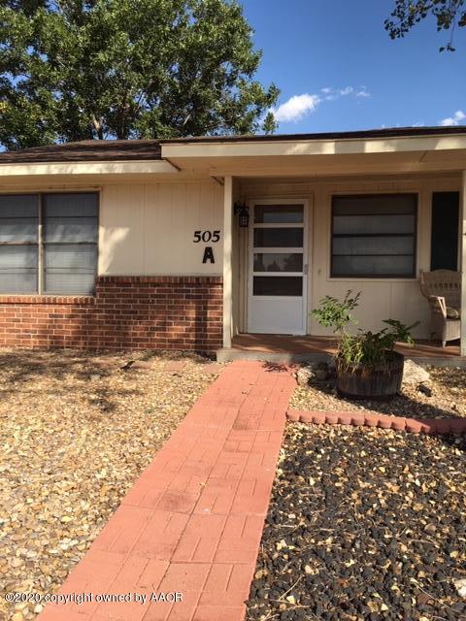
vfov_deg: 61.7
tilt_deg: -0.6
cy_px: 310
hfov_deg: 48.2
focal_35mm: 29
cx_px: 233
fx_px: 521
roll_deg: -0.7
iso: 25
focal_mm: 4.15
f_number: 2.2
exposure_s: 1/1148
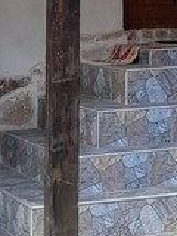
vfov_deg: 11.1
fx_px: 1132
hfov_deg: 8.7
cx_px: 266
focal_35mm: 166
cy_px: -192
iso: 40
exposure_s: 1/100
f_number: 1.8
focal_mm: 3.98
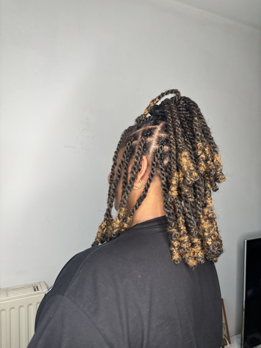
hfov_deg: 53.1
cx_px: 130
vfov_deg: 67.3
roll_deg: -1.0
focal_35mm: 26
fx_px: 261
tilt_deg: +0.9
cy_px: 174
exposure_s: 1/121
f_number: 1.6
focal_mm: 5.96
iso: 50
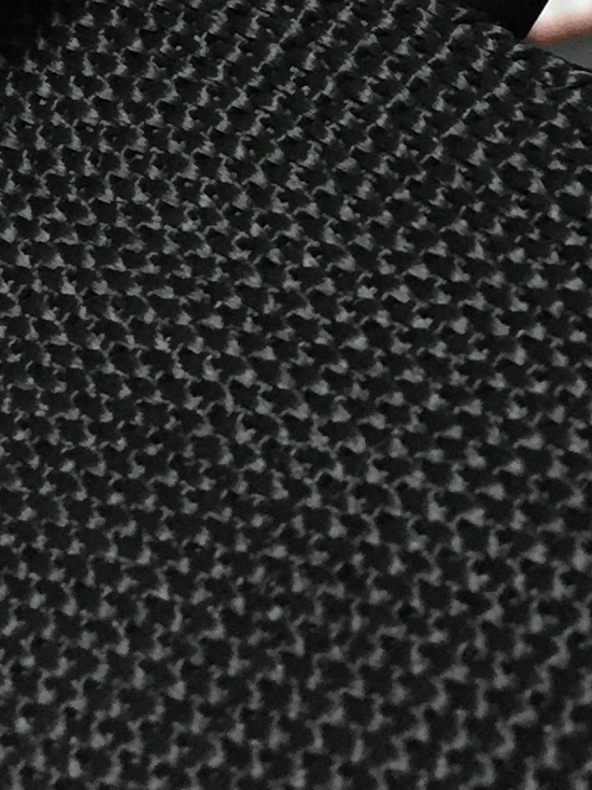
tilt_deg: -70.9
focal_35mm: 129
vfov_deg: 13.9
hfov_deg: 11.5
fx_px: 2943
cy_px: -555
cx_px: 399
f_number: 2.2
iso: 160
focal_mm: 4.15
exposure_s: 1/17
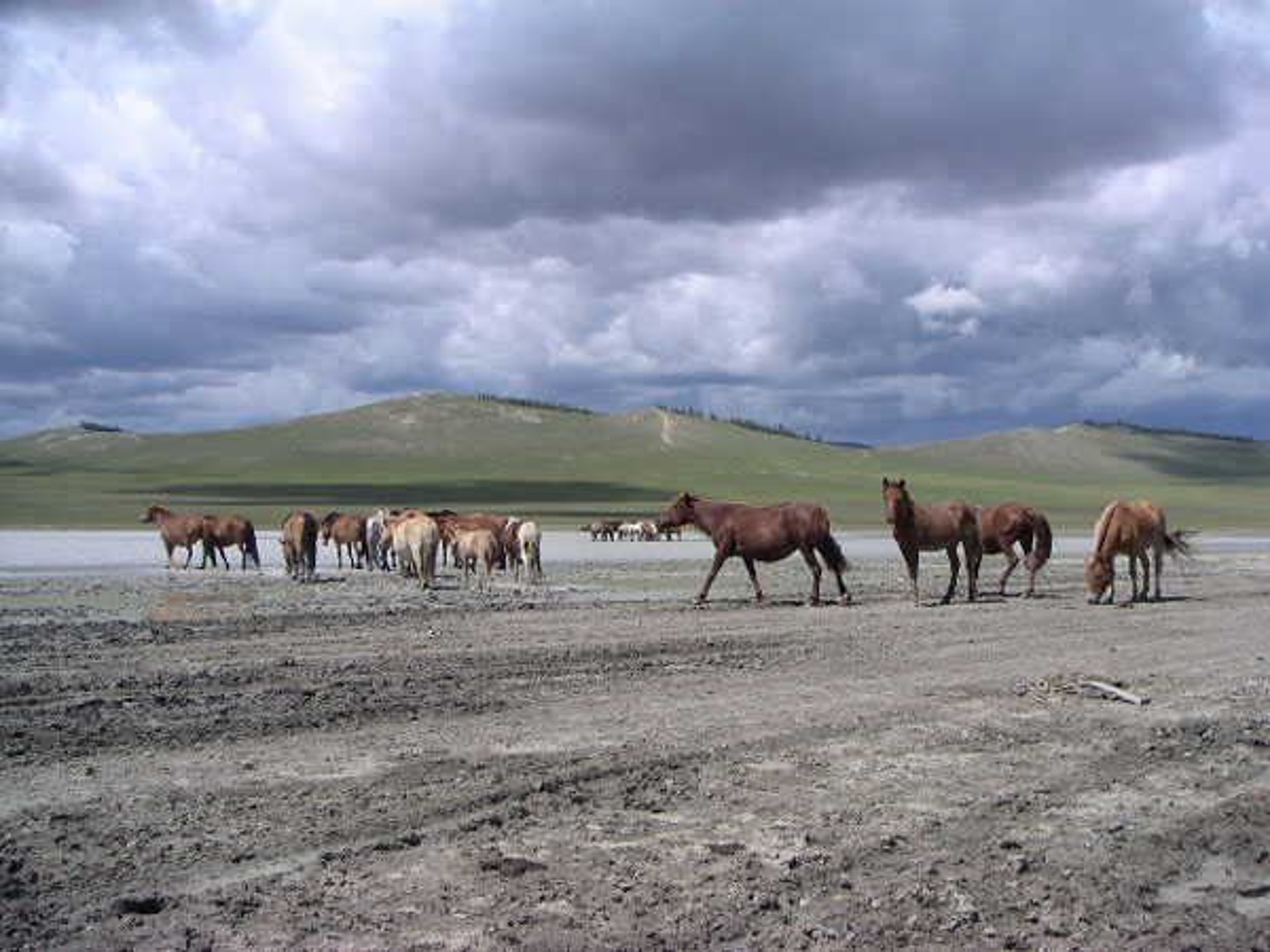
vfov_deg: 37.7
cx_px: 635
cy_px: 476
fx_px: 1394
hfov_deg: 49.0
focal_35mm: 38
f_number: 6.6
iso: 50
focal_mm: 6
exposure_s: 1/190
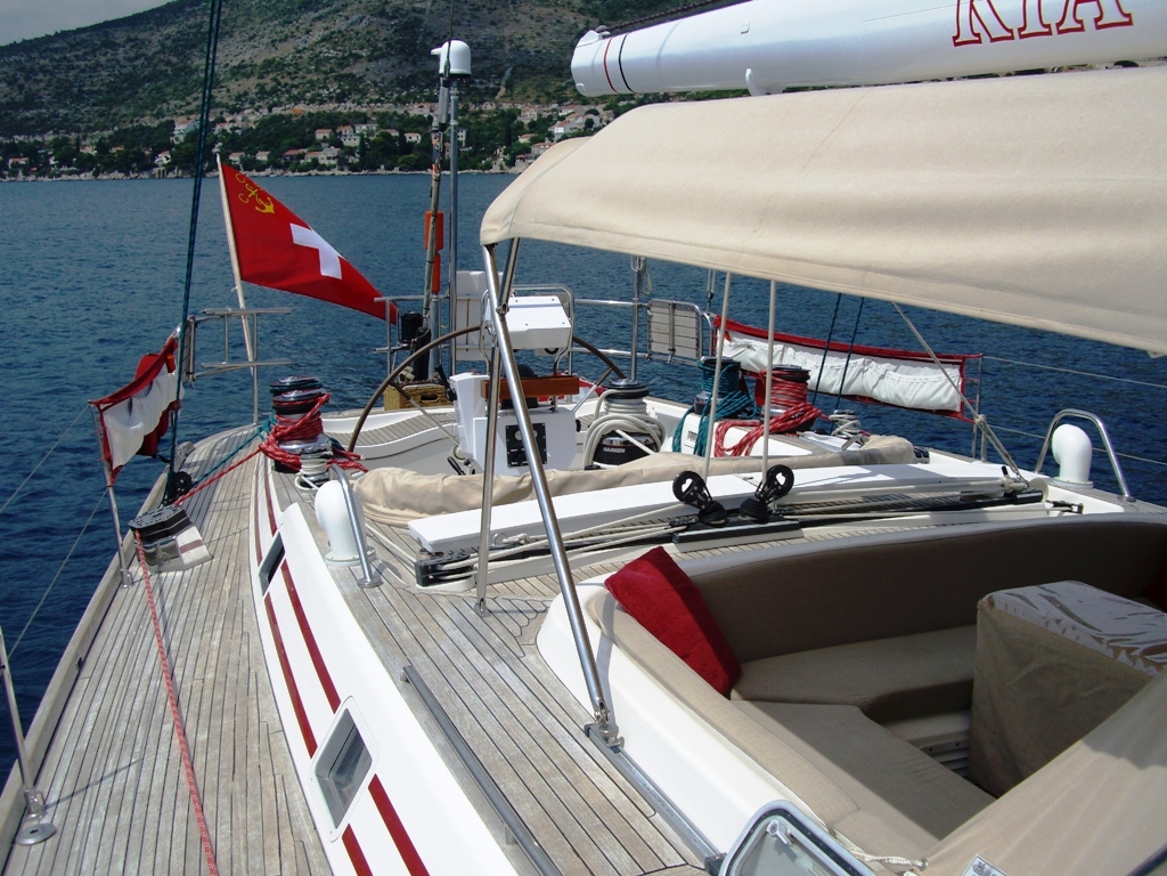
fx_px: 1281
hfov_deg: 49.0
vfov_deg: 37.7
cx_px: 584
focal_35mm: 38
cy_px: 438
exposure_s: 1/800
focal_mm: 7.9
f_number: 5.6
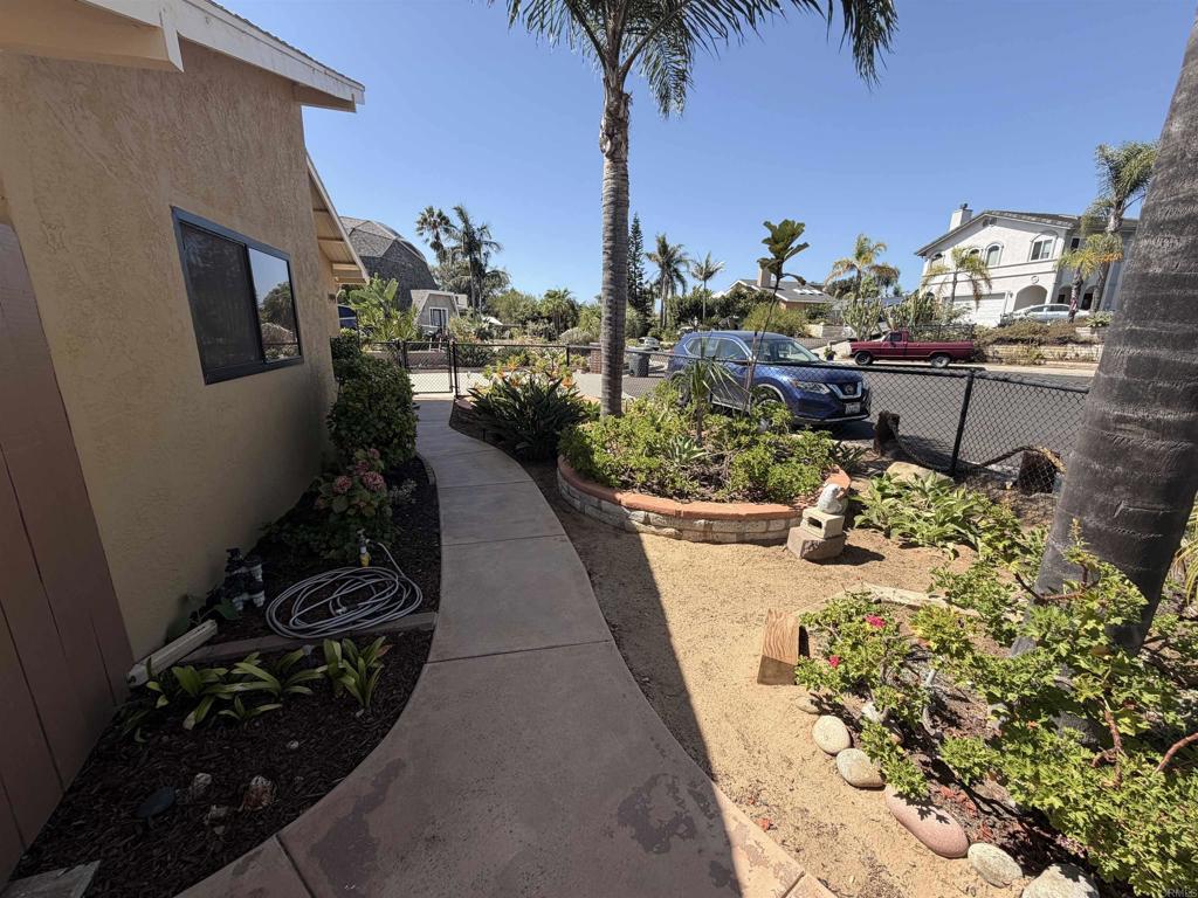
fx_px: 485
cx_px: 599
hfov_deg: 102.1
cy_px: 449
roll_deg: -0.4
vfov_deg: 85.7
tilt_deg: -14.0
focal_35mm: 14
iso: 40
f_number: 2.2
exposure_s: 1/770
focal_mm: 2.22
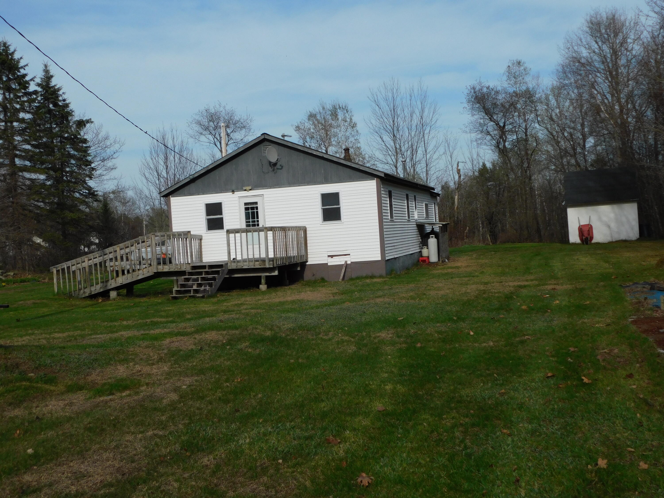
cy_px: 249
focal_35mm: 40
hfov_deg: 46.8
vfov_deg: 36.0
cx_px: 332
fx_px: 767
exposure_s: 1/500
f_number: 7.2
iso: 125
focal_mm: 7.1
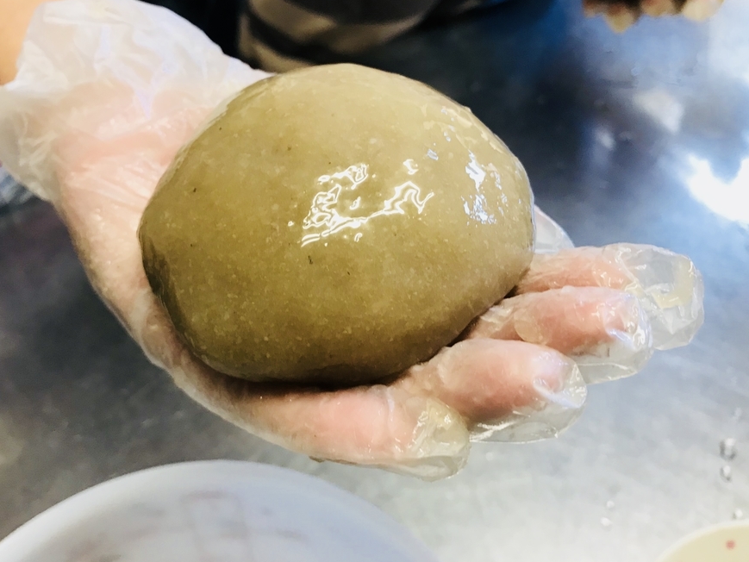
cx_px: 350
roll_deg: +3.3
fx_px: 714
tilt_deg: -43.3
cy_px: 240
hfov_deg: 55.3
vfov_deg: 42.8
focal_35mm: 33
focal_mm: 3.99
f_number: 1.8
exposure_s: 1/24
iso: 40
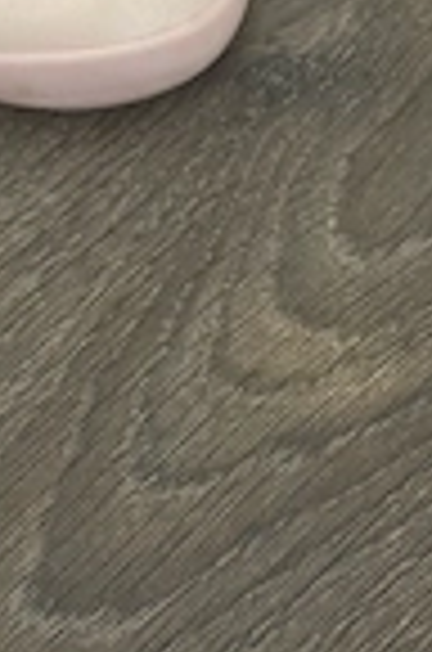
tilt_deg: -65.7
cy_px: -18
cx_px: 360
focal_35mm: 138
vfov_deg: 14.6
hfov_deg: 9.9
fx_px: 2496
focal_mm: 6.86
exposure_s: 1/40
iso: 640
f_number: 1.78
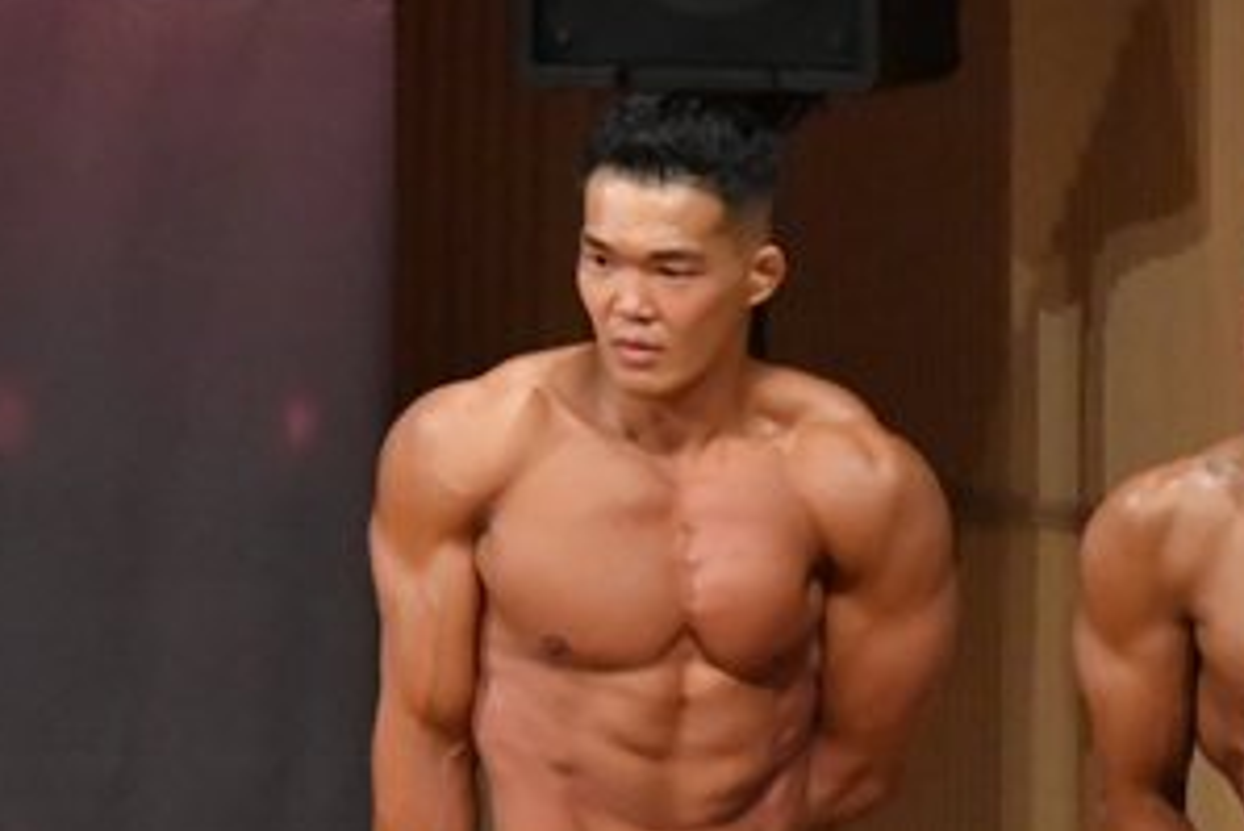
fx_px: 25582
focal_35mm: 740
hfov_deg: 2.8
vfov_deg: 1.9
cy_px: 965
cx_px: 1188
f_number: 5.6
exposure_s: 1/400
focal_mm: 190
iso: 10000
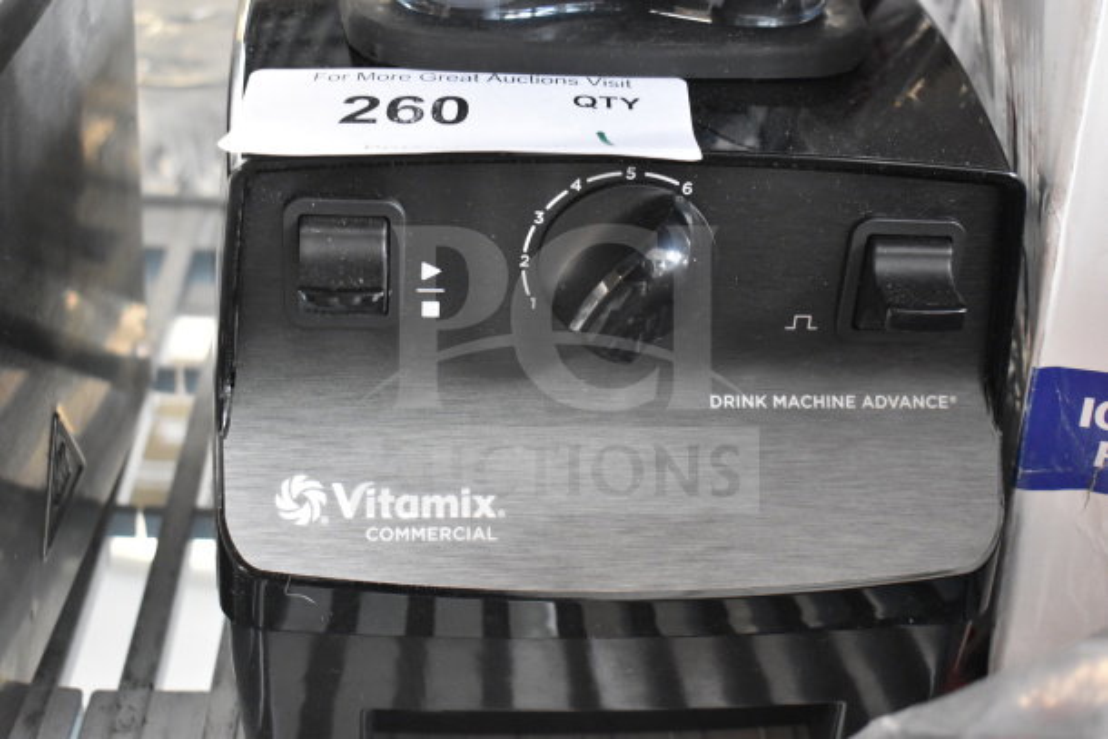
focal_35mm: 54
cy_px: 370
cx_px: 554
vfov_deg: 25.1
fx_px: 1662
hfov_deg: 36.9
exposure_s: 1/60
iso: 4000
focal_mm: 36
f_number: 4.8
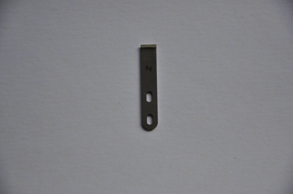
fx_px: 1195
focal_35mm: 147
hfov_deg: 14.0
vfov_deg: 9.3
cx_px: 146
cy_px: 97
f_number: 5.6
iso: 220
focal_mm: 98
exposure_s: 1/125
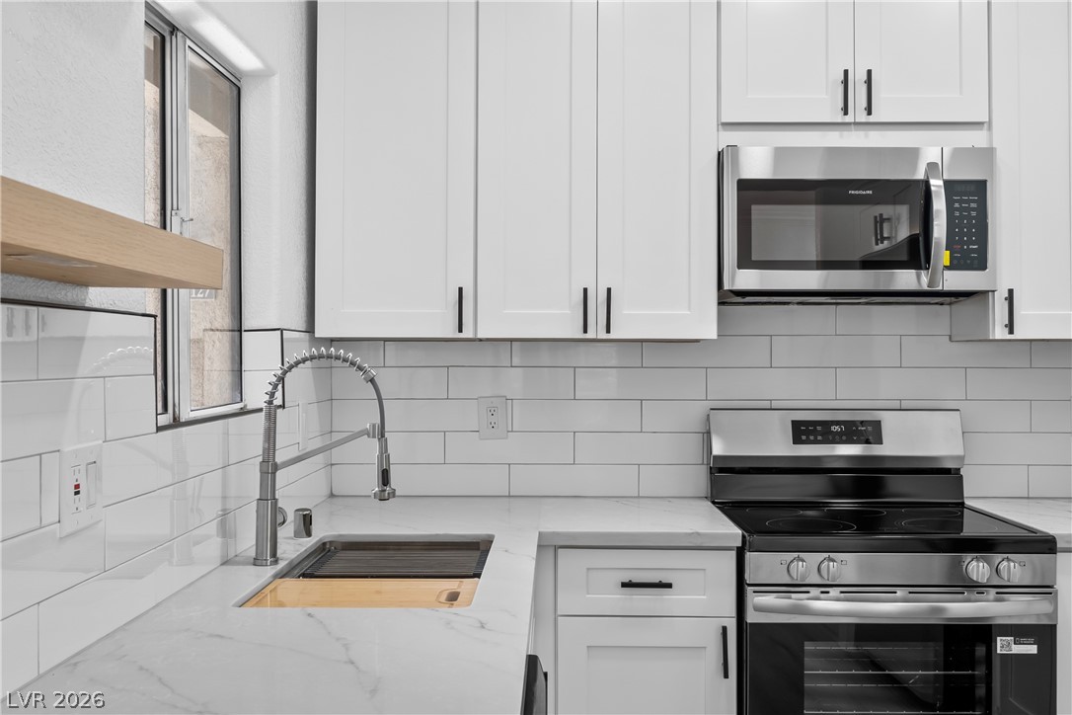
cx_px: 536
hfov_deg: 55.8
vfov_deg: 38.9
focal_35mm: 34
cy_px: 358
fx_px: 1012
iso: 400
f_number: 8
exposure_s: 1/2
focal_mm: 23
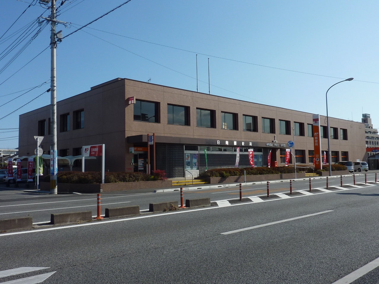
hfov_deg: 60.0
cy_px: 142
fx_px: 328
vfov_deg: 46.8
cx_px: 190
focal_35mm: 30
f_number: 5.6
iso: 80
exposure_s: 1/500
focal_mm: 4.1
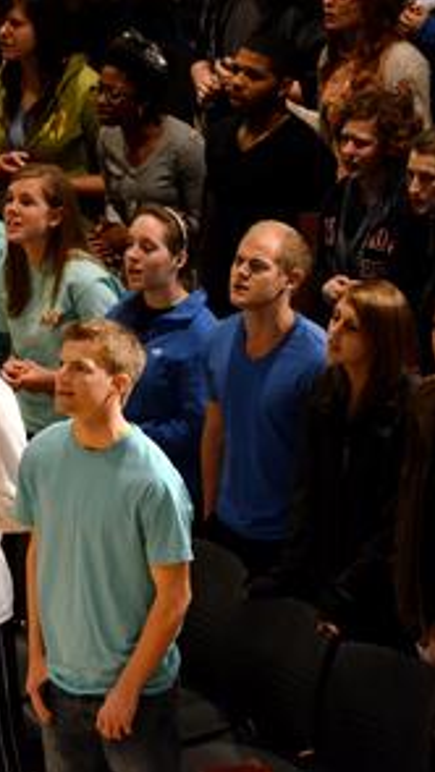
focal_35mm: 251
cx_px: 107
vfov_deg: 8.6
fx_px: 5141
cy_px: 387
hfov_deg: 4.8
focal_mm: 105
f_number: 5.6
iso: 3200
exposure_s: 1/25
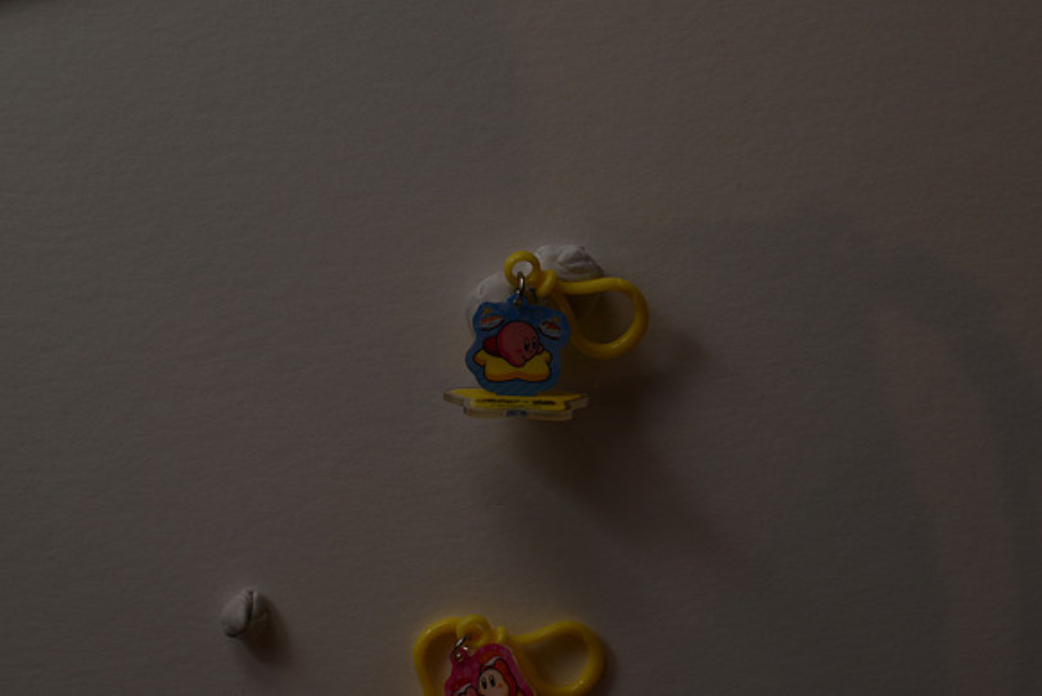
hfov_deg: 39.6
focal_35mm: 50
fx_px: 1447
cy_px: 348
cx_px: 521
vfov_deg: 27.0
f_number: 10
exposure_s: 1/200
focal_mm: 50
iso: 250
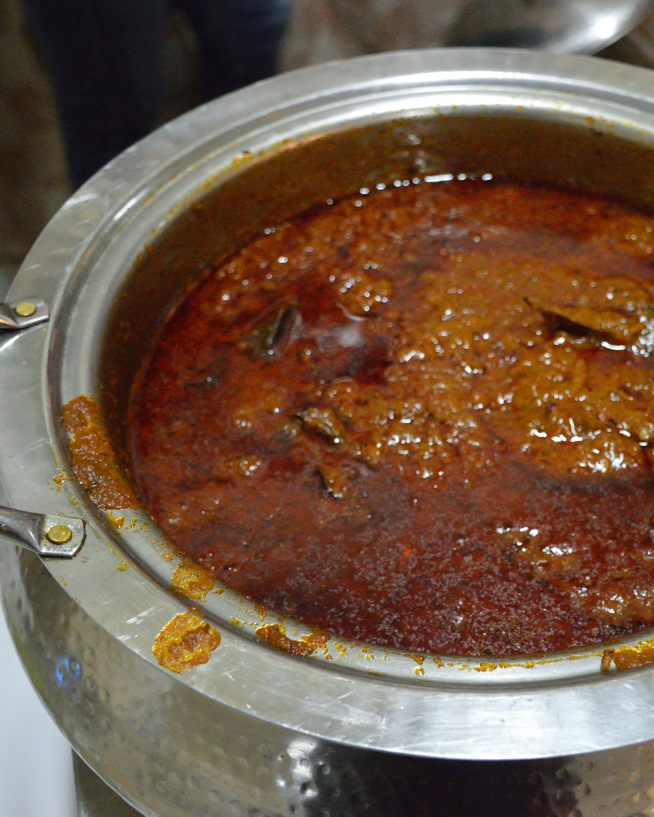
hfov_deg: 31.8
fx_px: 1137
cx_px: 448
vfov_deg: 39.5
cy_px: 410
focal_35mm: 47
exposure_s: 1/80
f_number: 3.5
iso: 3200
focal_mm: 22
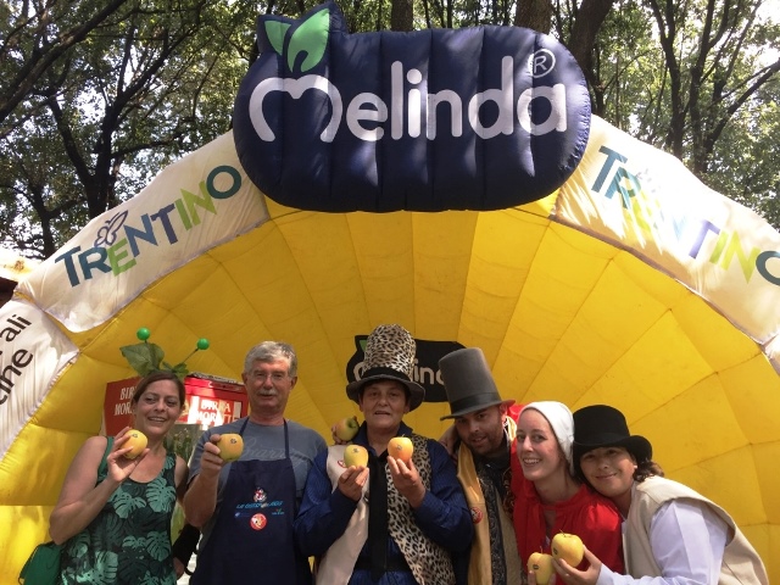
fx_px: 653
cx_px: 390
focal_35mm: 29
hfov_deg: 61.7
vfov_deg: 48.2
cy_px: 292
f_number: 2.2
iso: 32
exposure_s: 1/100
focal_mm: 4.15
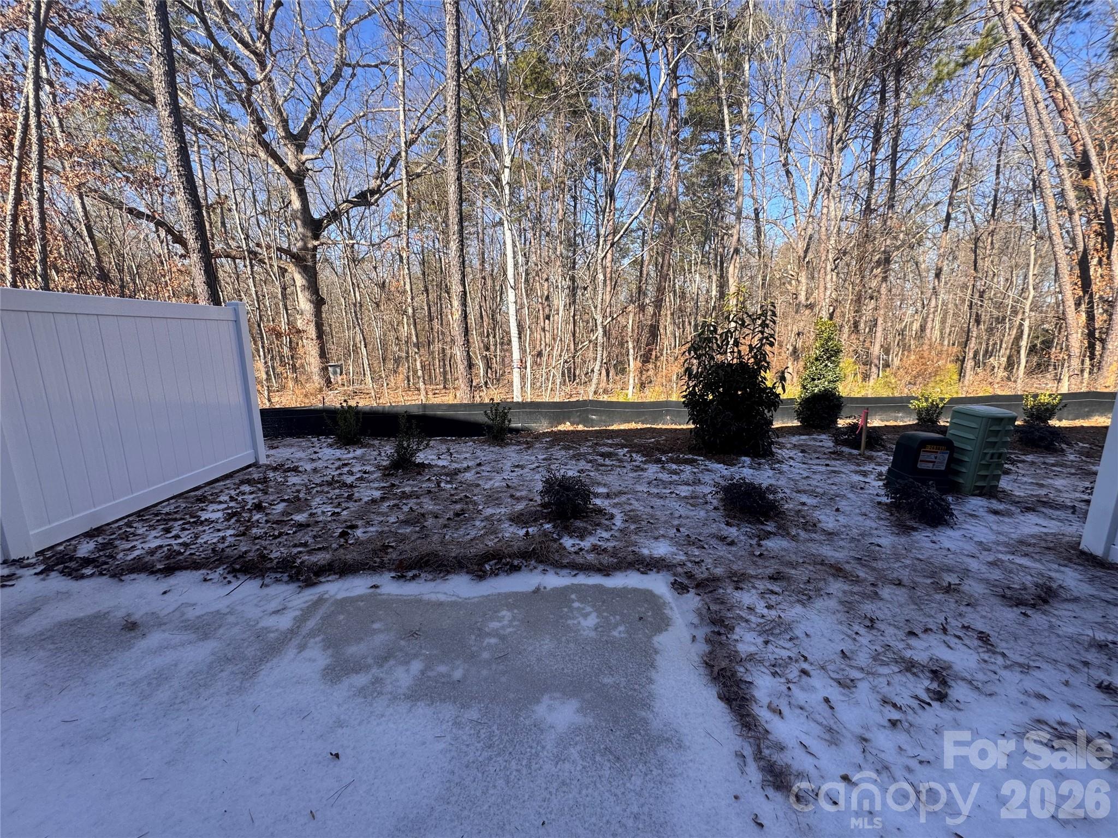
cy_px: 419
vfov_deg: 85.7
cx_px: 559
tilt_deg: -11.7
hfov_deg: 102.1
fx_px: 452
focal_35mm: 14
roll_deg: +0.0
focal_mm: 2.22
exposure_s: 1/476
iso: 40
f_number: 2.2
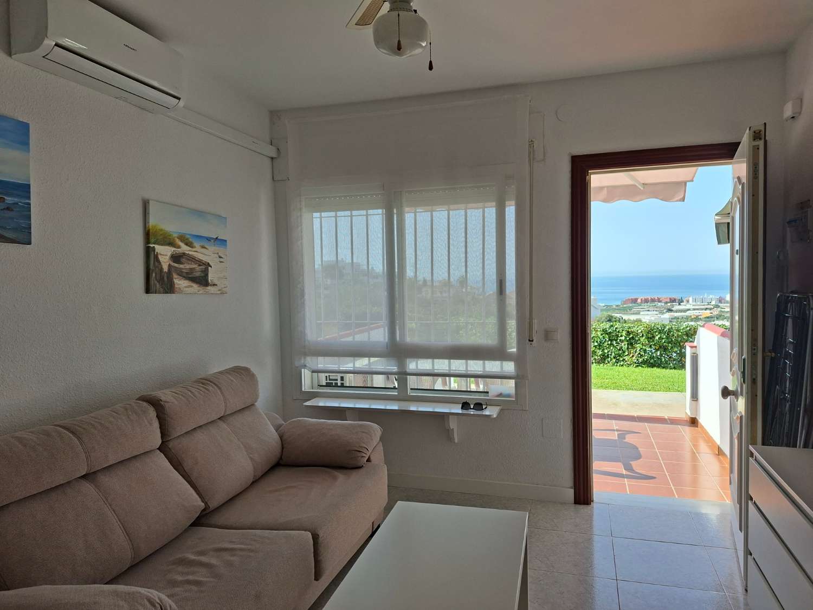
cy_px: 305
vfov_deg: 58.9
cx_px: 406
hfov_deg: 73.9
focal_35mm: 23
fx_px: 540
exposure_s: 1/737
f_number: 1.8
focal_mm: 5.54
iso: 50
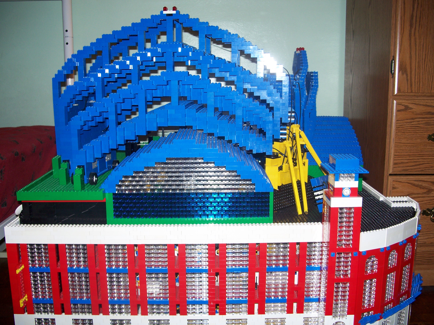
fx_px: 464
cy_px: 162
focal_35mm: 37
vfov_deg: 38.7
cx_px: 217
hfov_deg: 50.1
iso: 125
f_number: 2.8
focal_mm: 7.8
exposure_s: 1/60
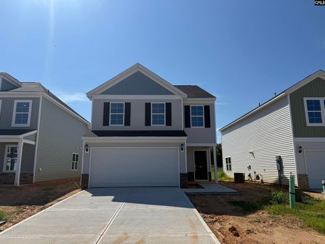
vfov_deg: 56.8
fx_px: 225
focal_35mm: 24
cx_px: 162
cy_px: 122
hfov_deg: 71.6
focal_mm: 6.76
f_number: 1.78
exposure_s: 1/9091
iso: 80
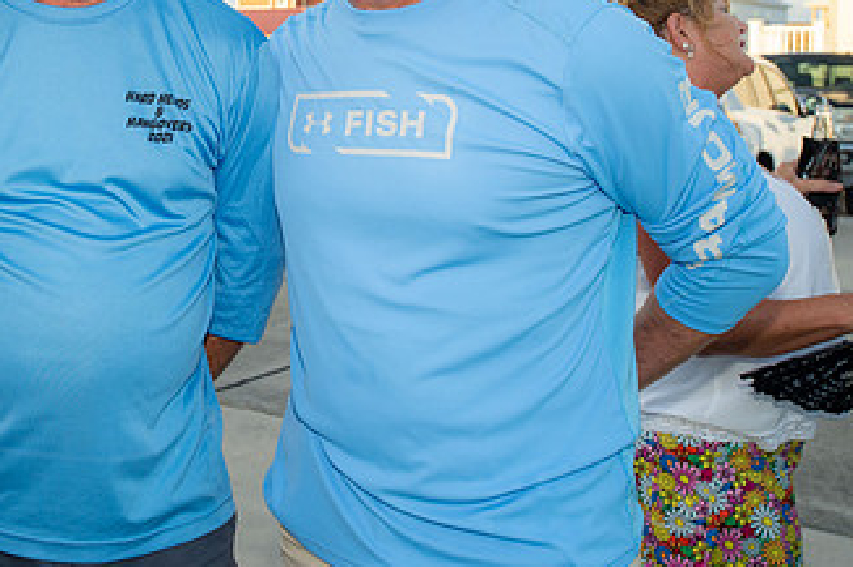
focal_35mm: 57
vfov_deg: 23.3
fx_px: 1350
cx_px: 128
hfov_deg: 33.7
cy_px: 78
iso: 200
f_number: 7.1
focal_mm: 32
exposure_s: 1/200
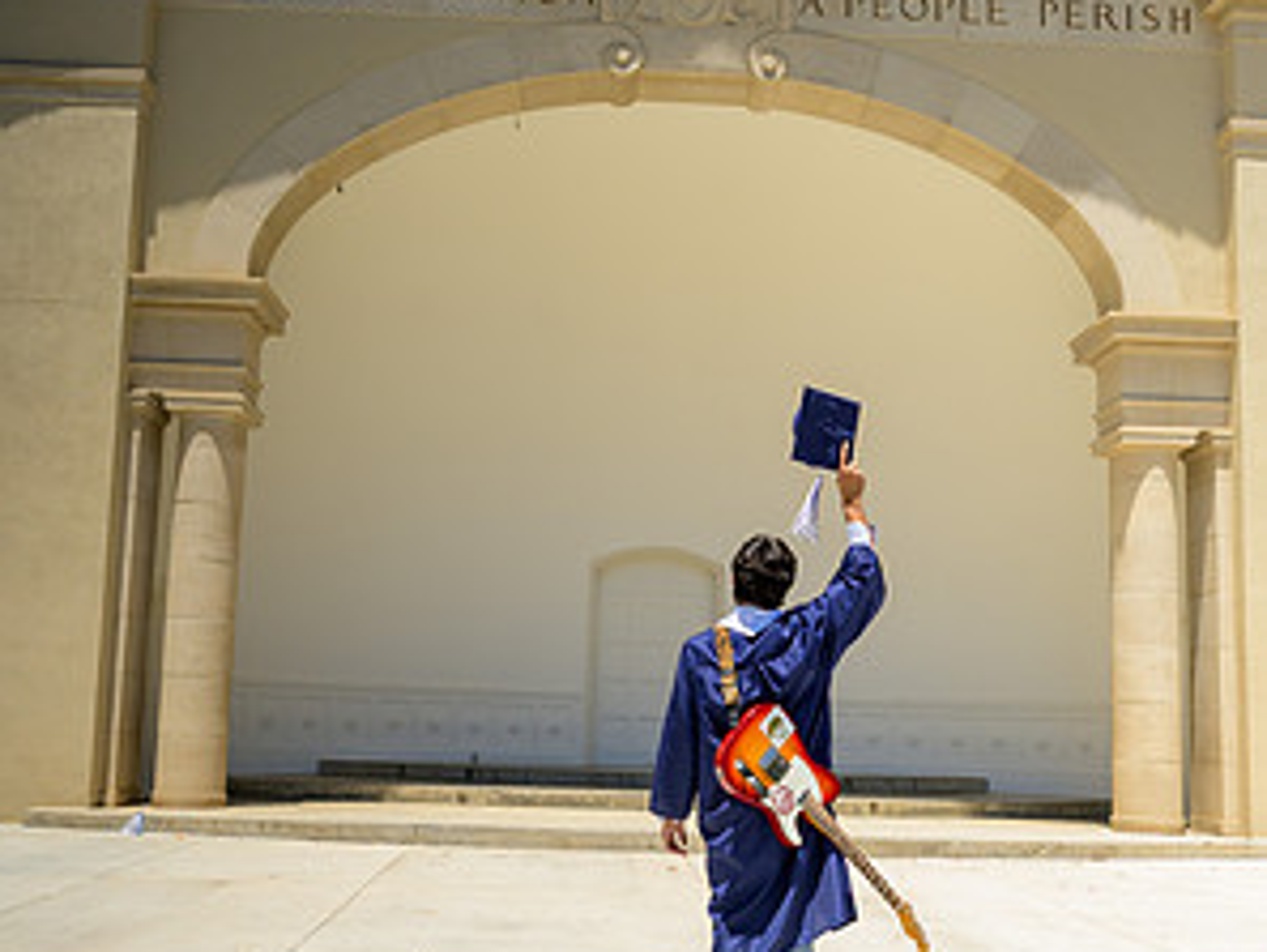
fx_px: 1282
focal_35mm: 35
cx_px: 636
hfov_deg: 52.6
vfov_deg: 40.4
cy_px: 606
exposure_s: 1/8000
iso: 800
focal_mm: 24
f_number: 4
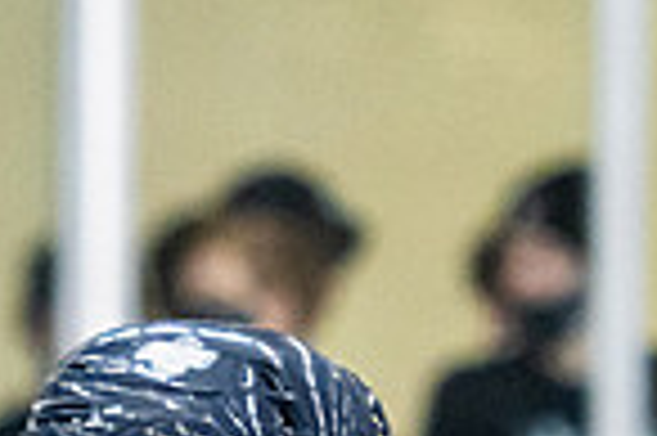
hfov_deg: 1.8
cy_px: 479
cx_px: 142
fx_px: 20490
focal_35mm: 1124
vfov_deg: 1.2
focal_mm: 135
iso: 2200
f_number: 2.8
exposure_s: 1/640
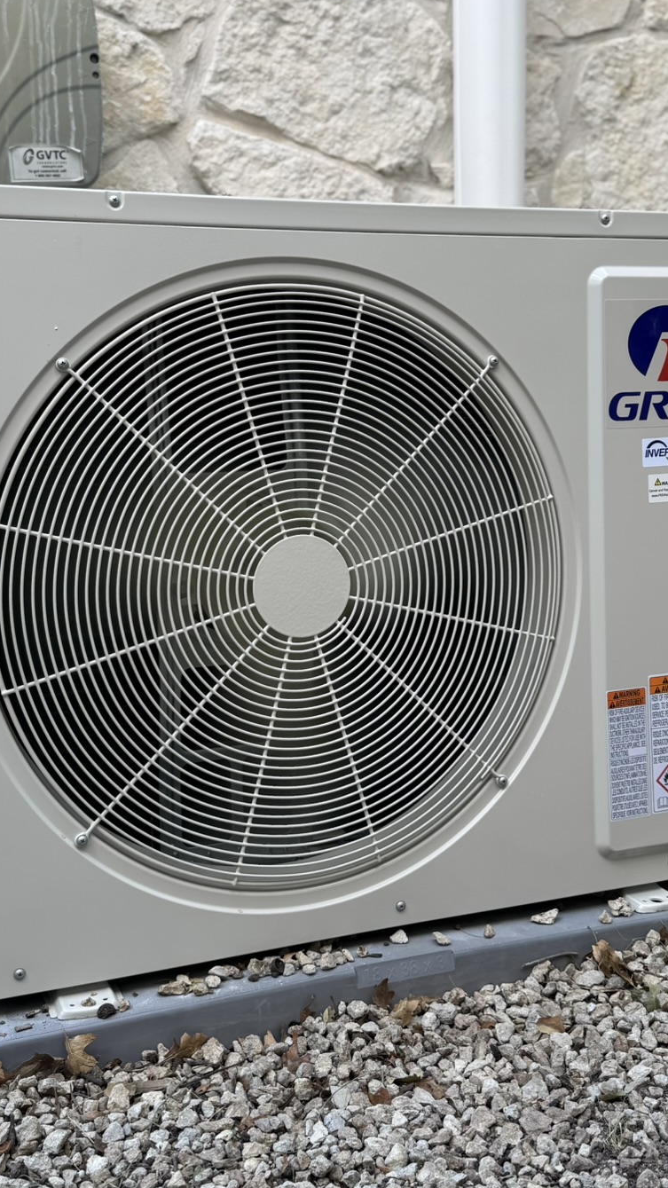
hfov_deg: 29.7
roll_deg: +1.2
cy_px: 515
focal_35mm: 40
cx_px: 342
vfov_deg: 50.3
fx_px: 1260
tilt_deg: -5.3
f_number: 1.78
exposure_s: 1/121
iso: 50
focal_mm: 6.76
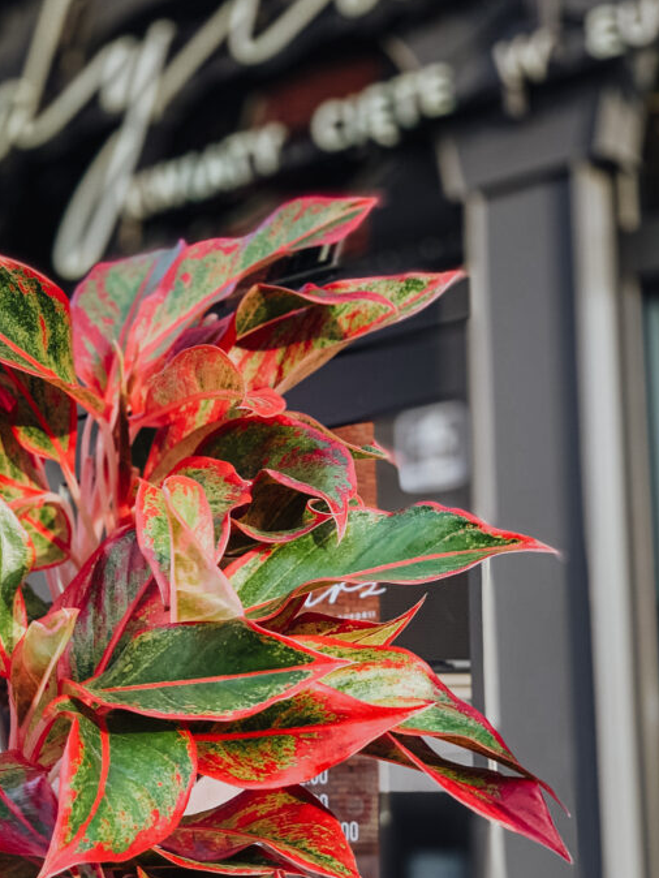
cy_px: 538
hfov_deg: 18.6
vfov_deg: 24.7
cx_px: 185
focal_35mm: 79
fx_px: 2004
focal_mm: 6
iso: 64
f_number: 2.4
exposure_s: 1/100
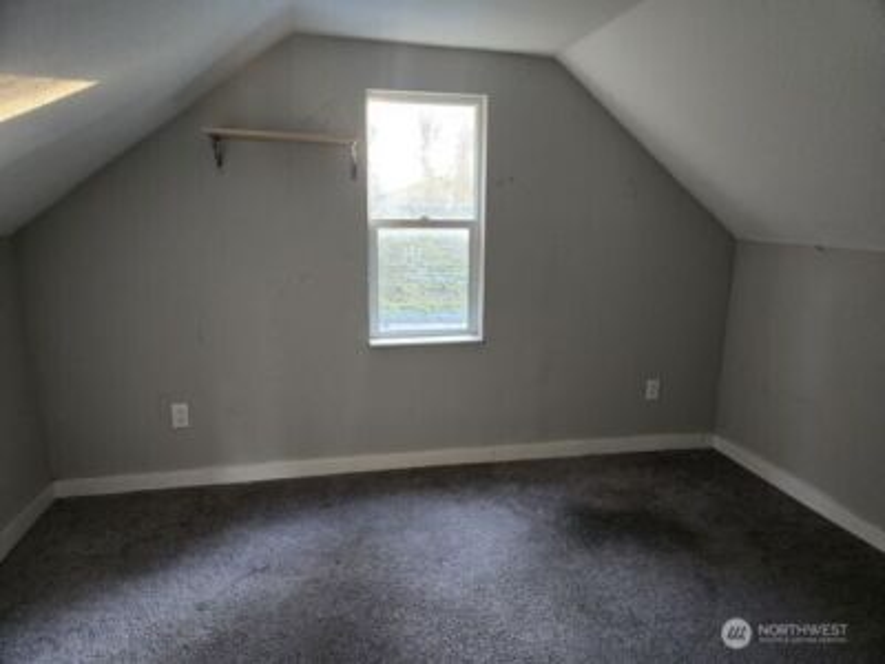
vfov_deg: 58.9
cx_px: 442
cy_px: 332
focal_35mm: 23
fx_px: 588
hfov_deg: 73.9
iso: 500
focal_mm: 5.4
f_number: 1.8
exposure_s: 1/60
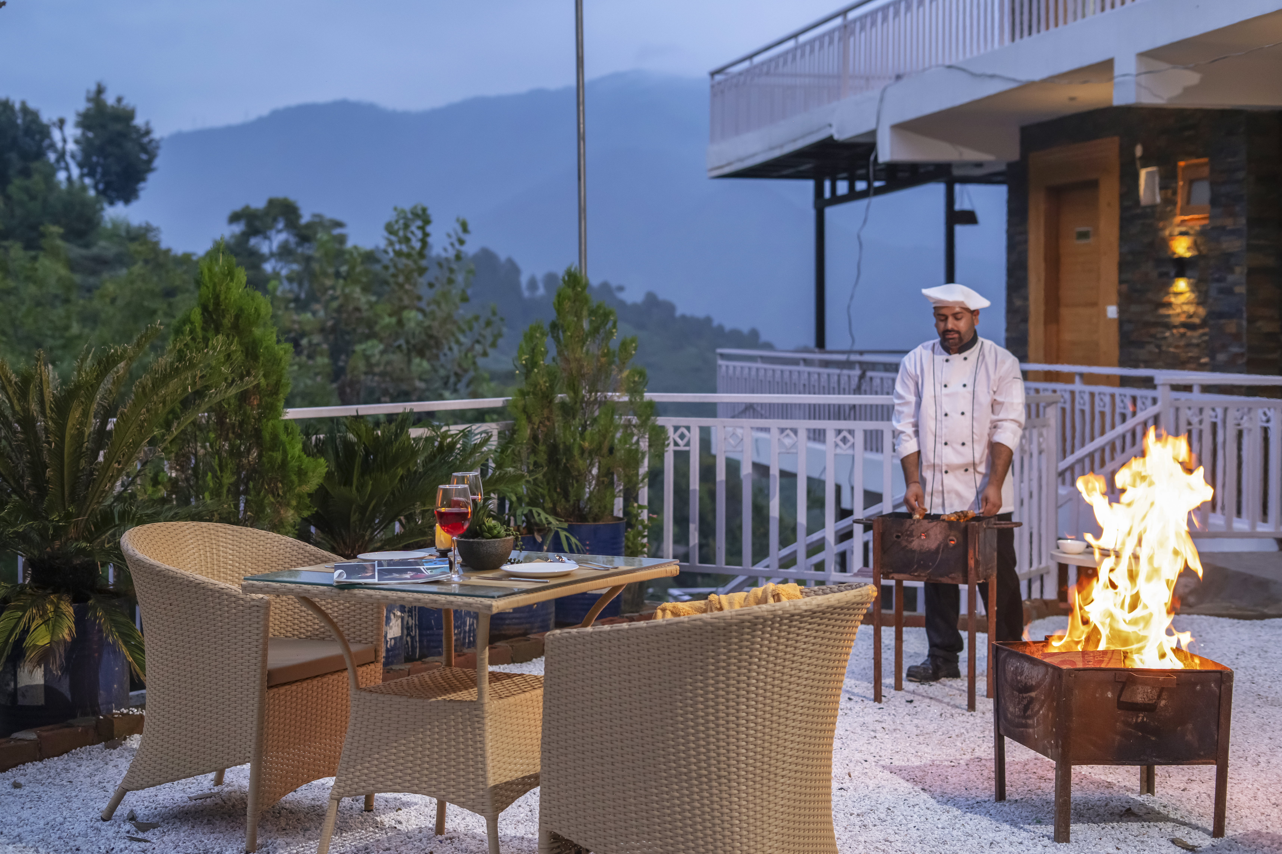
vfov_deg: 26.5
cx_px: 630
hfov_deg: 38.9
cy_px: 435
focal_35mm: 51
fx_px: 1816
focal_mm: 50
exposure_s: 1/100
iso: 1600
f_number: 3.2
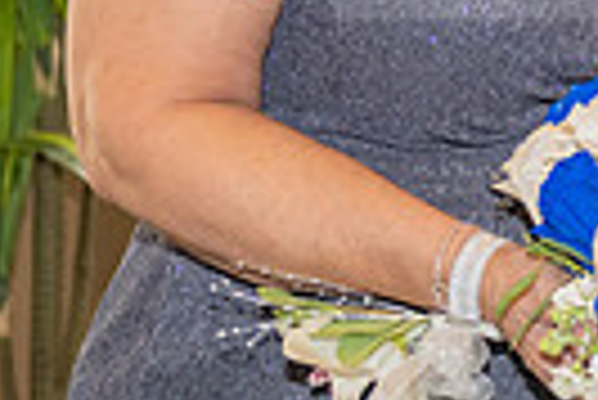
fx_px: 3492
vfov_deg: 6.5
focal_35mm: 210
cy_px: -70
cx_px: 812
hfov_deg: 9.6
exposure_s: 1/160
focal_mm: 44
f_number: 3.2
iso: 500
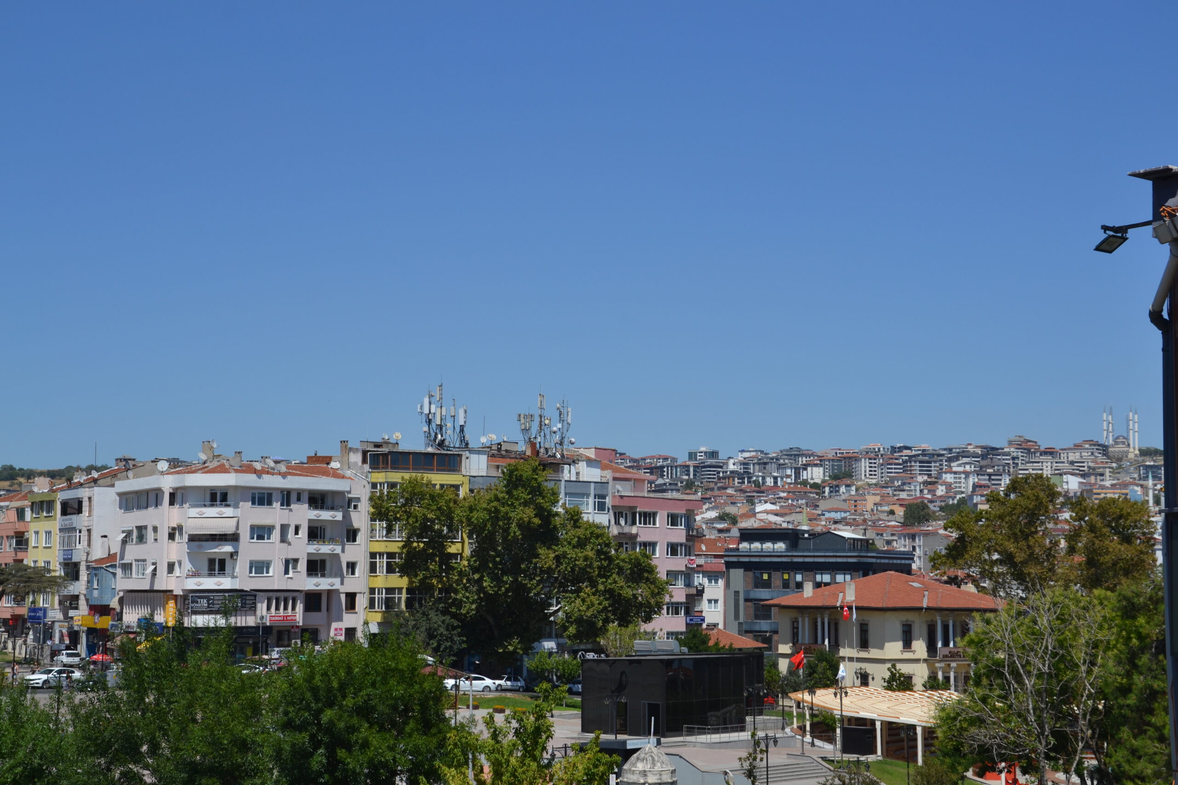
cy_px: 392
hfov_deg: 33.4
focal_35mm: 60
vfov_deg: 22.6
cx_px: 589
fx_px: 1963
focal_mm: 40
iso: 100
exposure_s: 1/320
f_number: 9
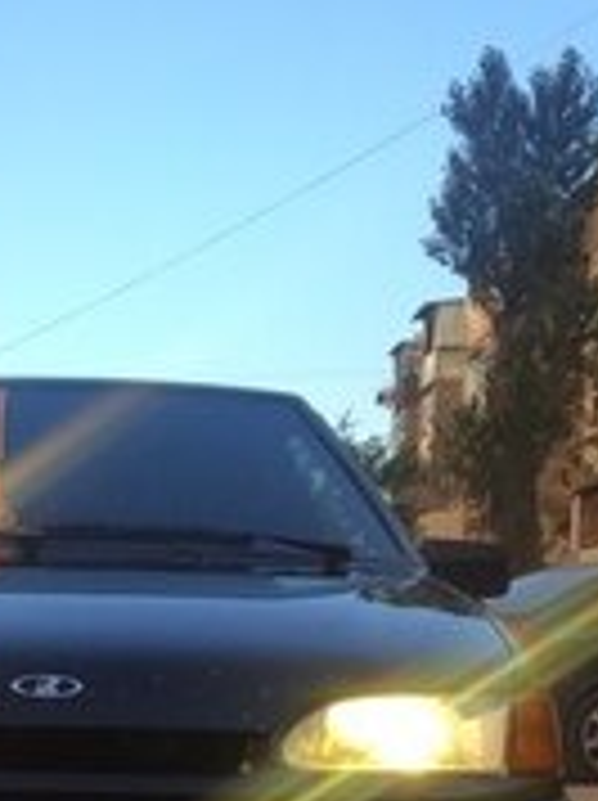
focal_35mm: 81
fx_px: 1870
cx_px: -4
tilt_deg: -7.5
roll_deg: -0.3
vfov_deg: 22.3
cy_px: 963
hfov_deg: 17.7
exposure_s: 1/306
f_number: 2.2
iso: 32
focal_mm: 4.15
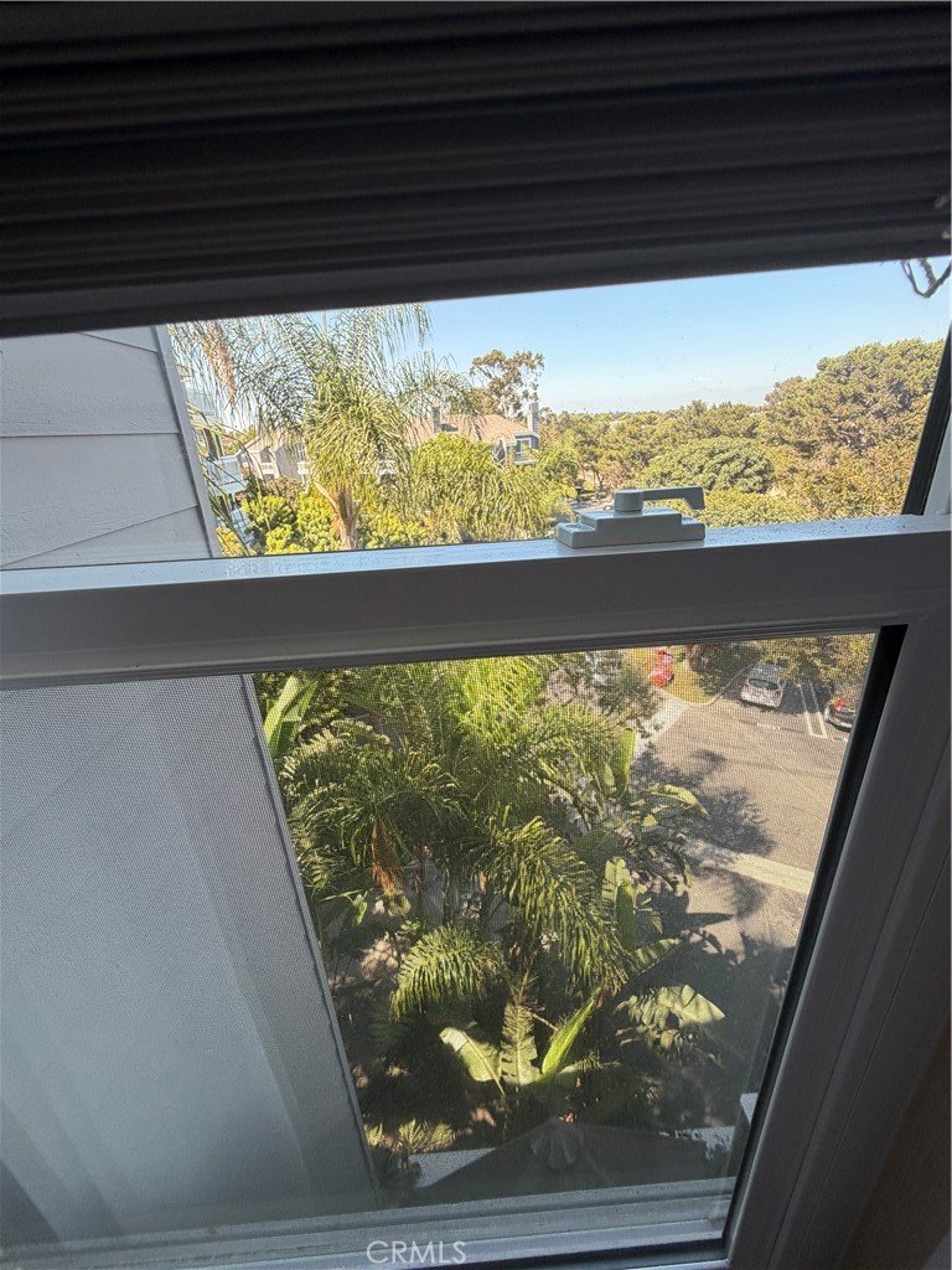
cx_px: 476
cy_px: 635
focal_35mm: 14
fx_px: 513
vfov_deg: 102.1
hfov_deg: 85.7
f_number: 2.2
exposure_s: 1/164
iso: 50
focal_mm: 2.22
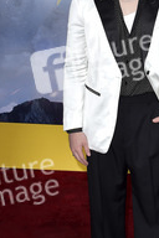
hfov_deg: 19.0
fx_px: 470
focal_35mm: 71
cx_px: 131
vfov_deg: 28.4
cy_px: 126
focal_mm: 34
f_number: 6.3
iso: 320
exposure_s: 1/250
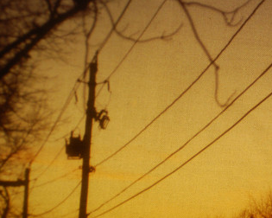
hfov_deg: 14.2
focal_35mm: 135
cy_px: 132
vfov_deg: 11.4
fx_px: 1087
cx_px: 229
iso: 400
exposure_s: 1/125
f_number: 5.6
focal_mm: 52
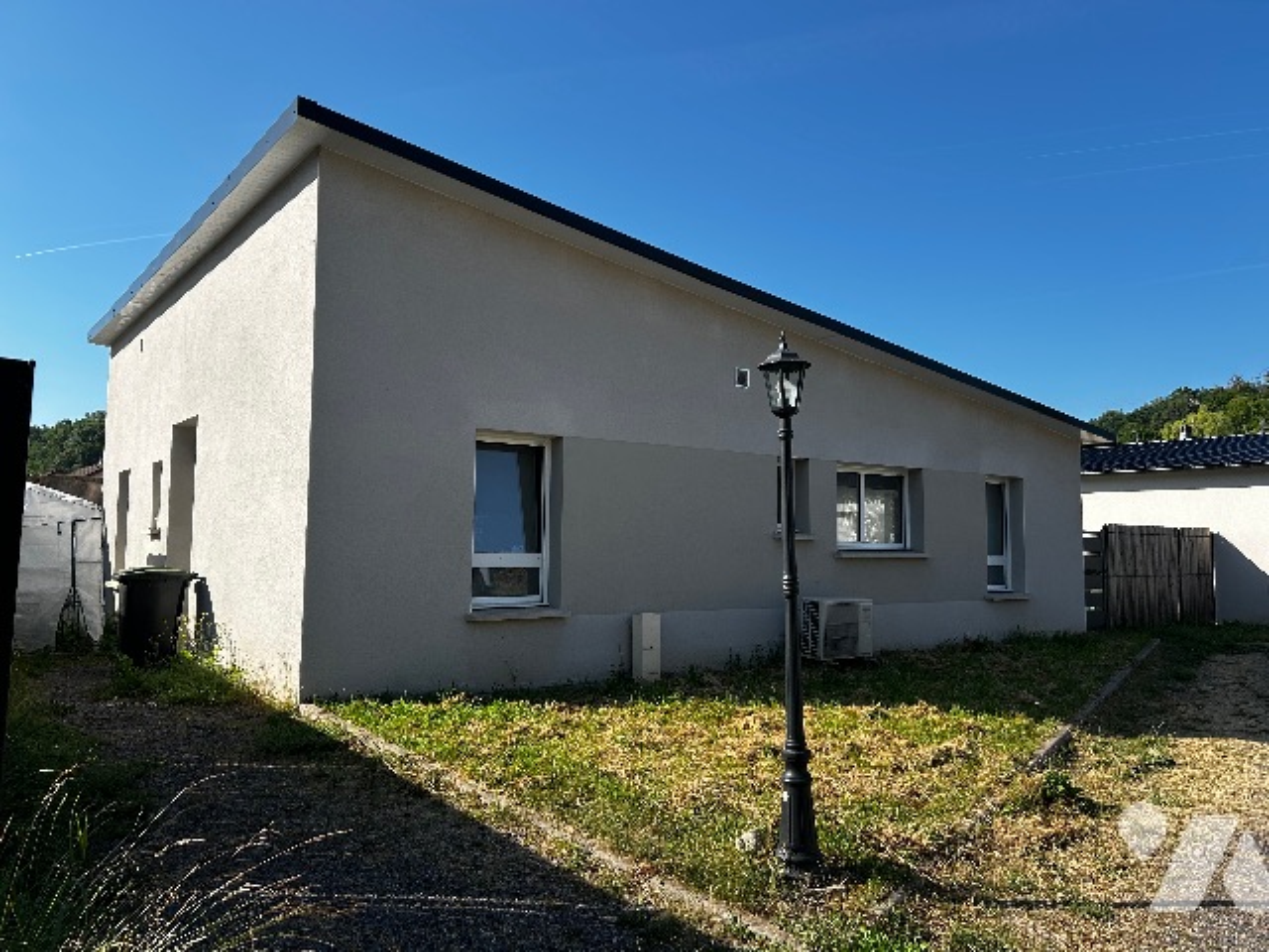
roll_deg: -0.8
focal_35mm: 26
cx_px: 634
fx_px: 953
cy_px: 476
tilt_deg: +4.0
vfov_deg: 53.1
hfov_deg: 67.3
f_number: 1.5
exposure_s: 1/3077
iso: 50
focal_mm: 5.7
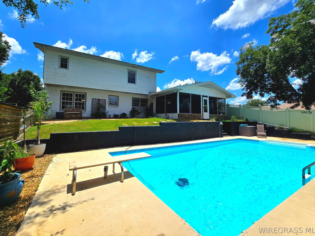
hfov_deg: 102.0
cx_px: 152
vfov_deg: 85.5
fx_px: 127
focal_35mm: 14
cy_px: 109
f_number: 2.2
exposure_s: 1/5000
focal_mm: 2.2
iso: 50
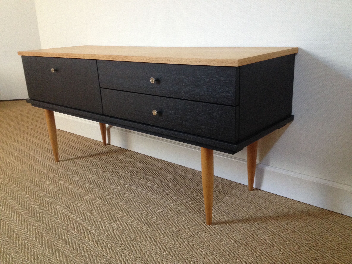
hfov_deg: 52.6
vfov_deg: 40.7
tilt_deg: -19.0
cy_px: 132
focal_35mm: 35
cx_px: 176
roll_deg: +1.1
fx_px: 356
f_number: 2.4
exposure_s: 1/20
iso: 250
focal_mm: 4.28
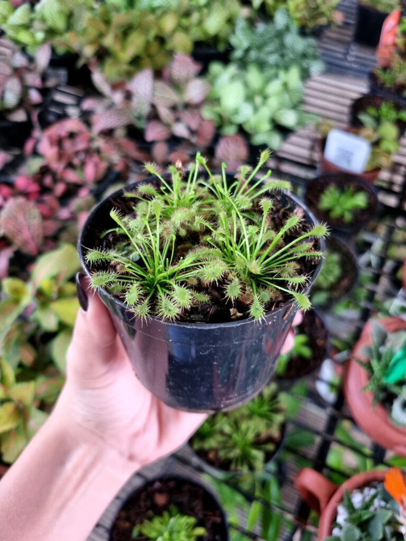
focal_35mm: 26
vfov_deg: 67.3
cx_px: 203
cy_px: 270
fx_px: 407
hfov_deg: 53.1
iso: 500
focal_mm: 5.4
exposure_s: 1/40
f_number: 1.8
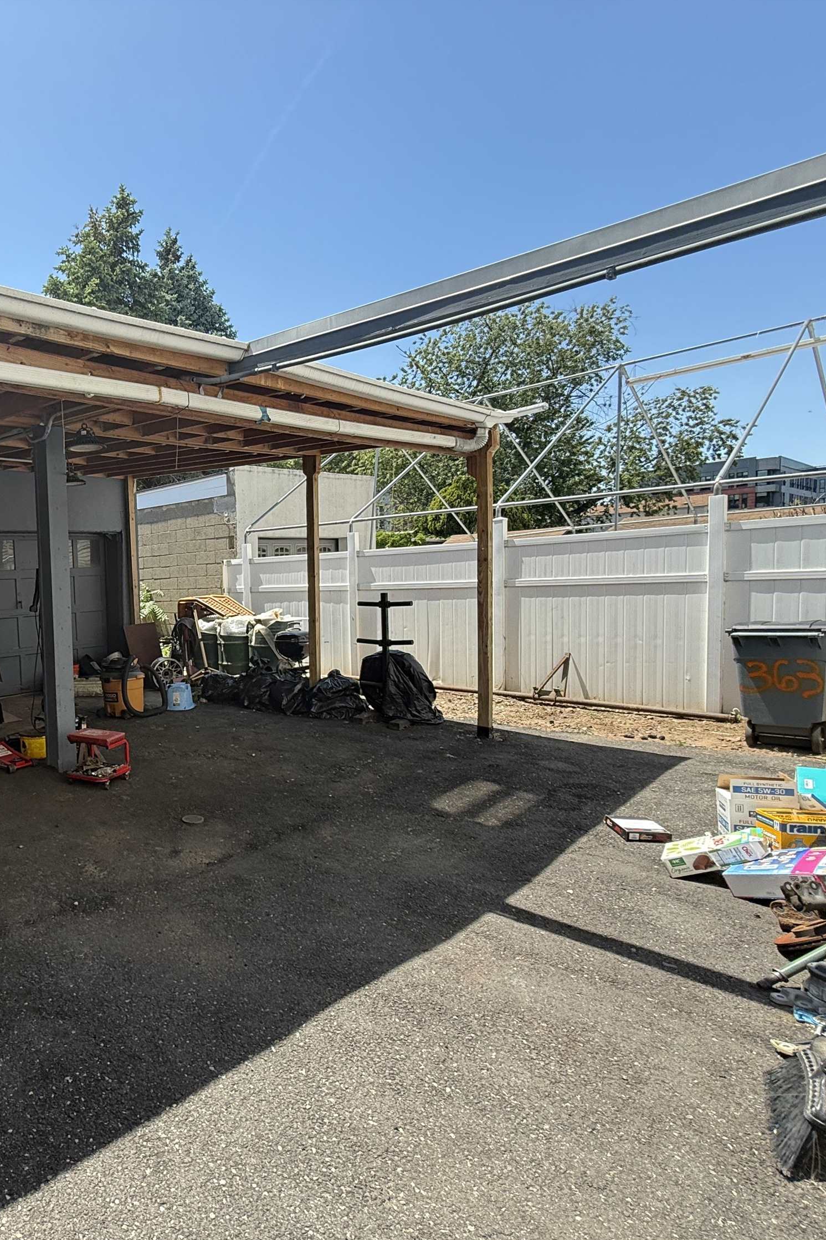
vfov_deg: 84.0
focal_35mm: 20
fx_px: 688
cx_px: 93
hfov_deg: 54.5
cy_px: 635
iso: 64
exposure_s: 1/638
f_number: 2.2
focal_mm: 2.22
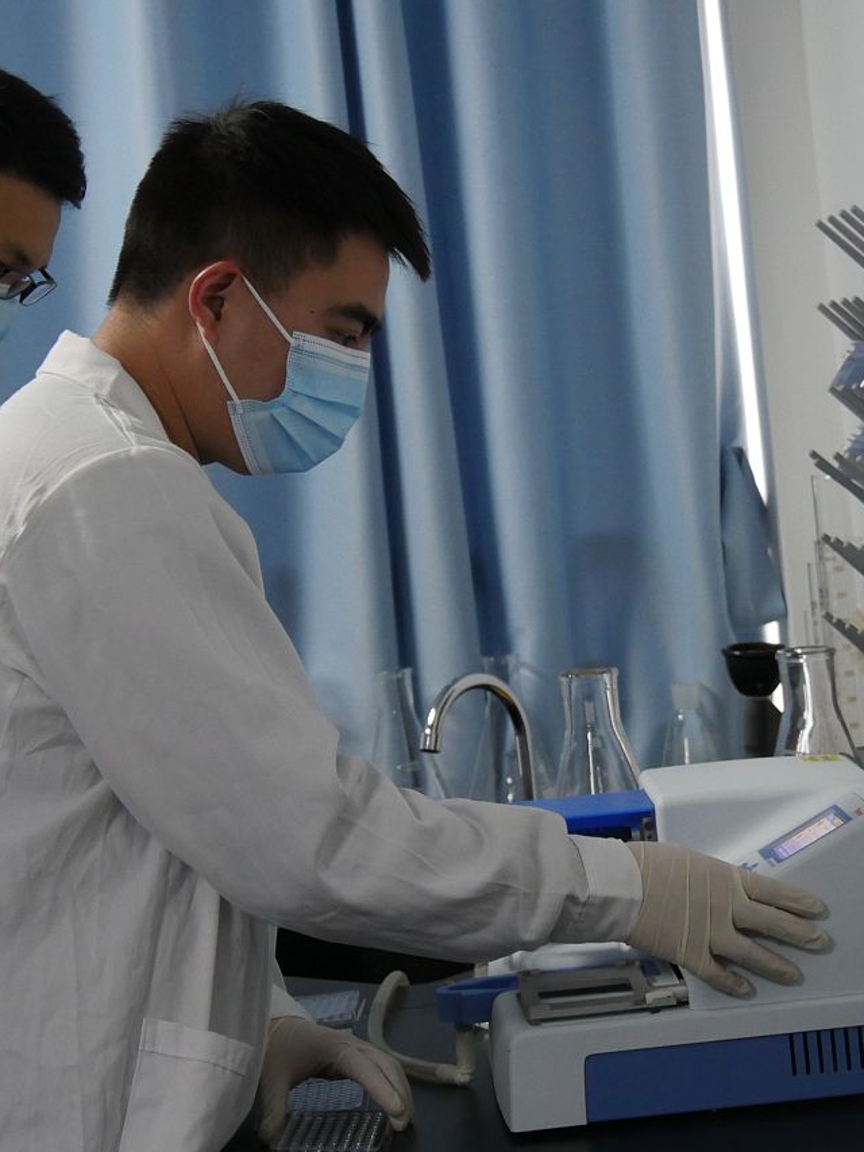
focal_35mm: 90
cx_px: 402
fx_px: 2994
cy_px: 581
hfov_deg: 16.4
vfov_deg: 21.8
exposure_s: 1/80
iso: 1600
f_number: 4.4
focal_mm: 32
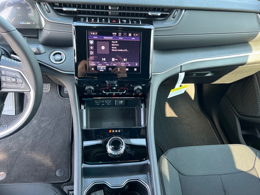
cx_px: 130
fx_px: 195
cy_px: 98
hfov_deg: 67.3
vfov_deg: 53.1
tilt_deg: -46.4
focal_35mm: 26
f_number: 1.5
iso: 125
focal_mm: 5.7
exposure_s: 1/86
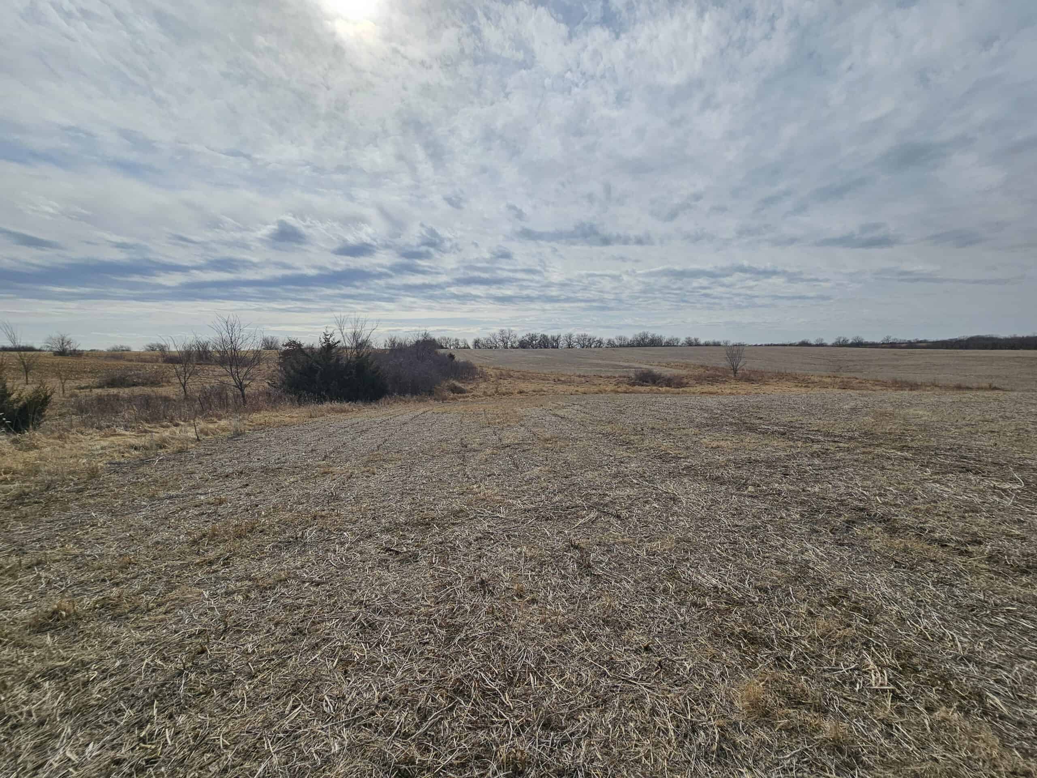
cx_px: 518
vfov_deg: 89.9
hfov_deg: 106.2
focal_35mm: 13
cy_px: 389
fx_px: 389
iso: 50
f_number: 2.2
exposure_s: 1/7960
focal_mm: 2.2
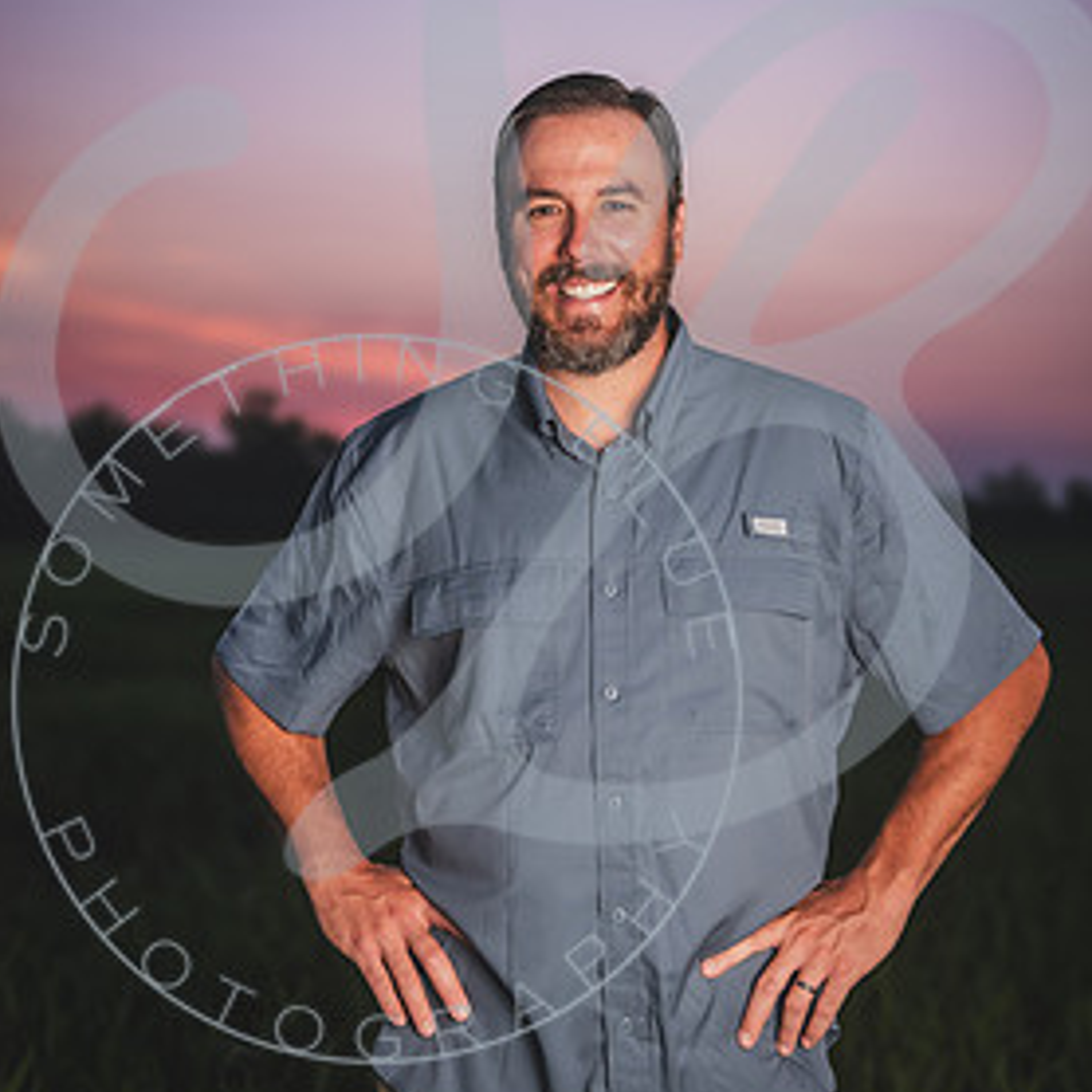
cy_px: 401
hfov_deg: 26.1
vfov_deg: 26.0
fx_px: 2356
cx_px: 554
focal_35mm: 66
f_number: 2.8
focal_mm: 48
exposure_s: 1/1000
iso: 200
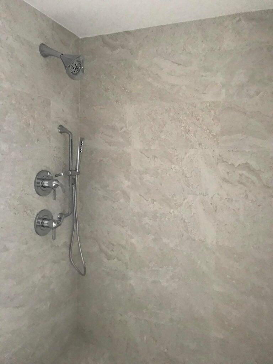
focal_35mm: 28
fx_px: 294
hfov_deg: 49.7
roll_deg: -0.9
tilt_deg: -5.3
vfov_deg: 63.4
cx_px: 136
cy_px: 182
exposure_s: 1/8
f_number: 1.8
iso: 100
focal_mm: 3.99
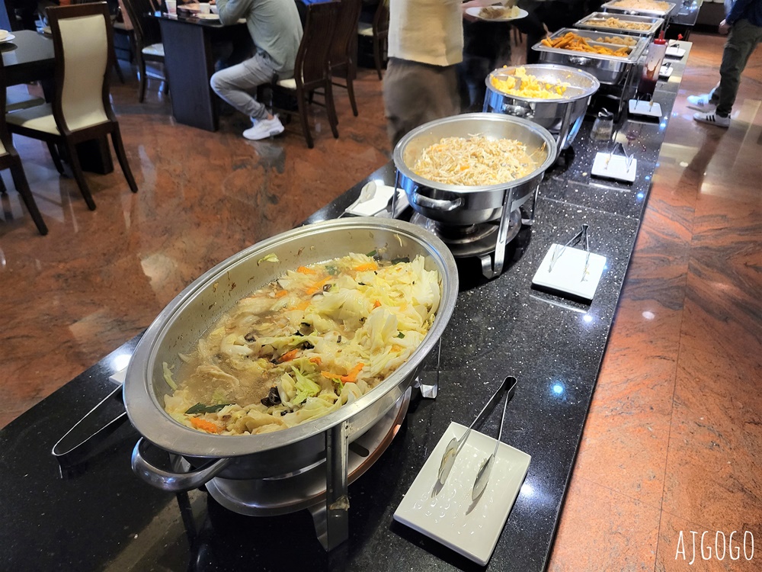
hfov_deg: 67.3
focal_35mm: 26
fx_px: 572
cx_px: 381
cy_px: 286
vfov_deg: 53.1
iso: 400
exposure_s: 1/39
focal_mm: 5.4
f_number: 1.8
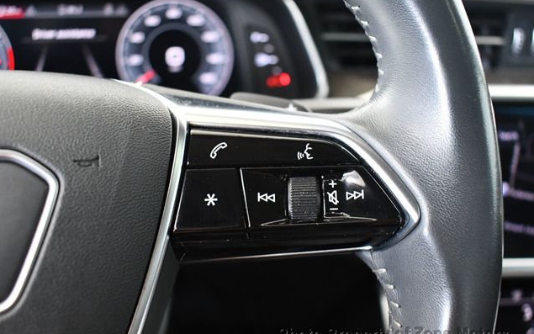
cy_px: 170
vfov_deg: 34.4
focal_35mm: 37
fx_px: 539
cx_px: 267
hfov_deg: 52.7
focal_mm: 18
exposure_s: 1/60
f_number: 3.5
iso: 3600
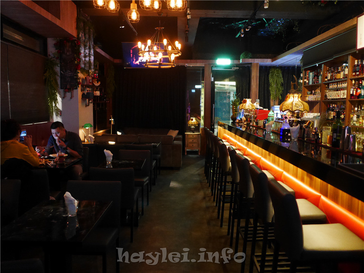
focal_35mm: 30
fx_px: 315
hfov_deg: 60.0
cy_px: 136
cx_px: 182
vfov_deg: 46.8
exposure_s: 1/40
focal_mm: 15
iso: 3200
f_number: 1.7
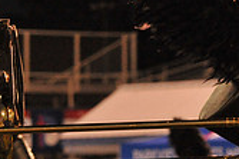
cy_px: 148
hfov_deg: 6.3
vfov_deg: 4.3
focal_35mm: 319
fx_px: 2116
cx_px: -167
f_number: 7.1
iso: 5000
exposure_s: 1/160
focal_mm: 92
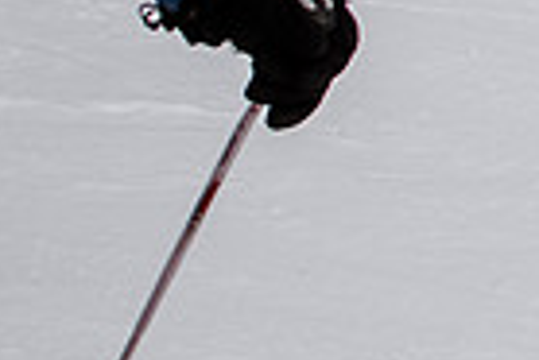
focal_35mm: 227
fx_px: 3402
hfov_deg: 8.9
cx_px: 723
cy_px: -241
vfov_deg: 6.0
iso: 400
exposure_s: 1/1250
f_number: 5.6
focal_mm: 24
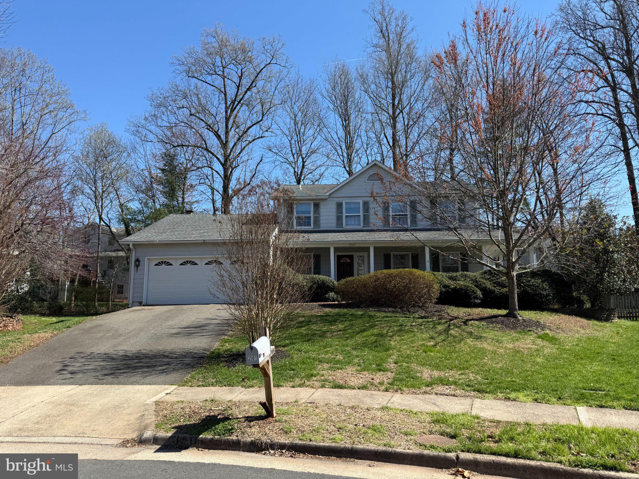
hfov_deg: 71.6
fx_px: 443
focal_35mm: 24
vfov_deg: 56.8
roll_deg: +0.9
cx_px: 320
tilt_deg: +5.9
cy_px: 240
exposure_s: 1/2703
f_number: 1.78
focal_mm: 6.76
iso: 80
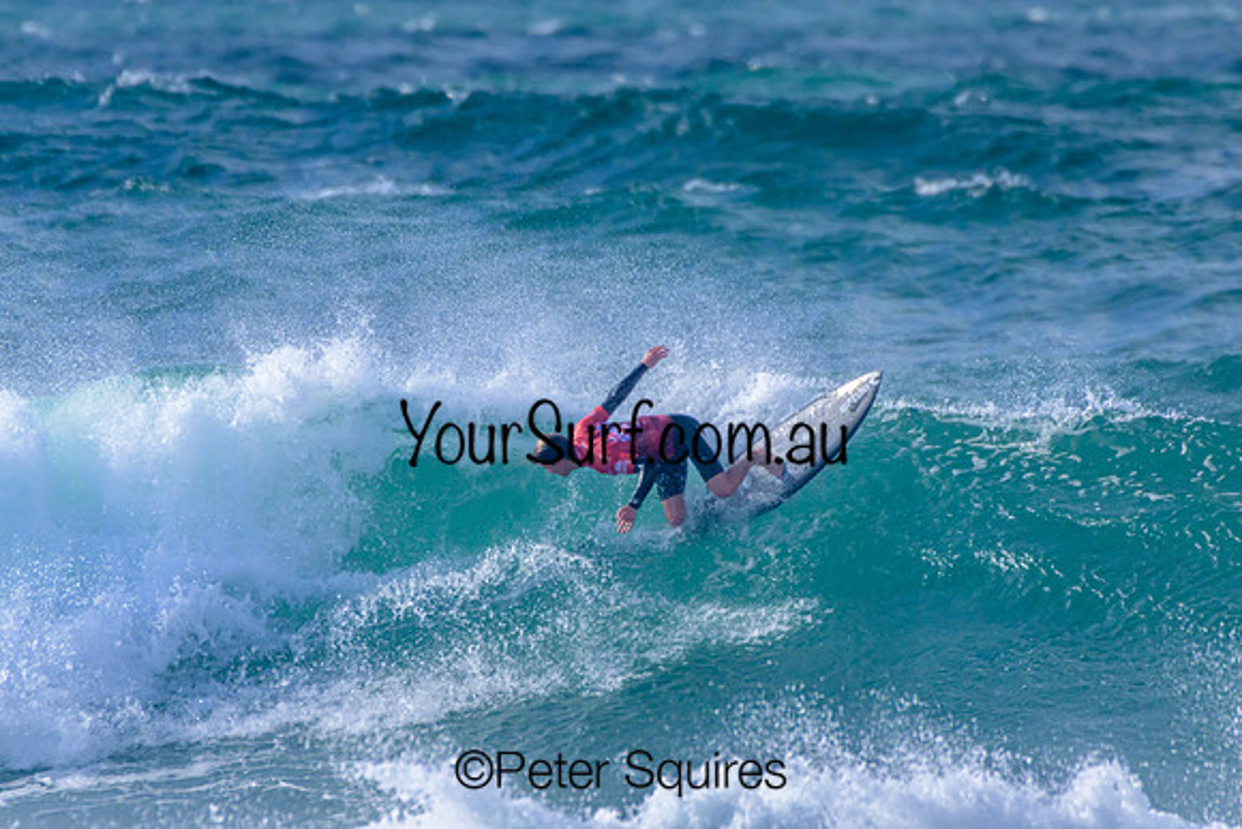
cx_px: 621
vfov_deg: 1.4
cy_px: 414
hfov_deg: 2.1
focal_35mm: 1000
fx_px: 34506
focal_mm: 1000
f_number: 11
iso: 1600
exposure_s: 1/2500
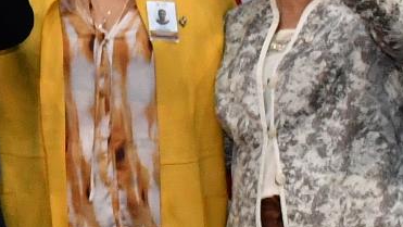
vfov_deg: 3.9
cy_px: 67
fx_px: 3357
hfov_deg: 6.7
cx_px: -382
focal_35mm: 314
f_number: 5.6
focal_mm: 27
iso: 1250
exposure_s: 1/100
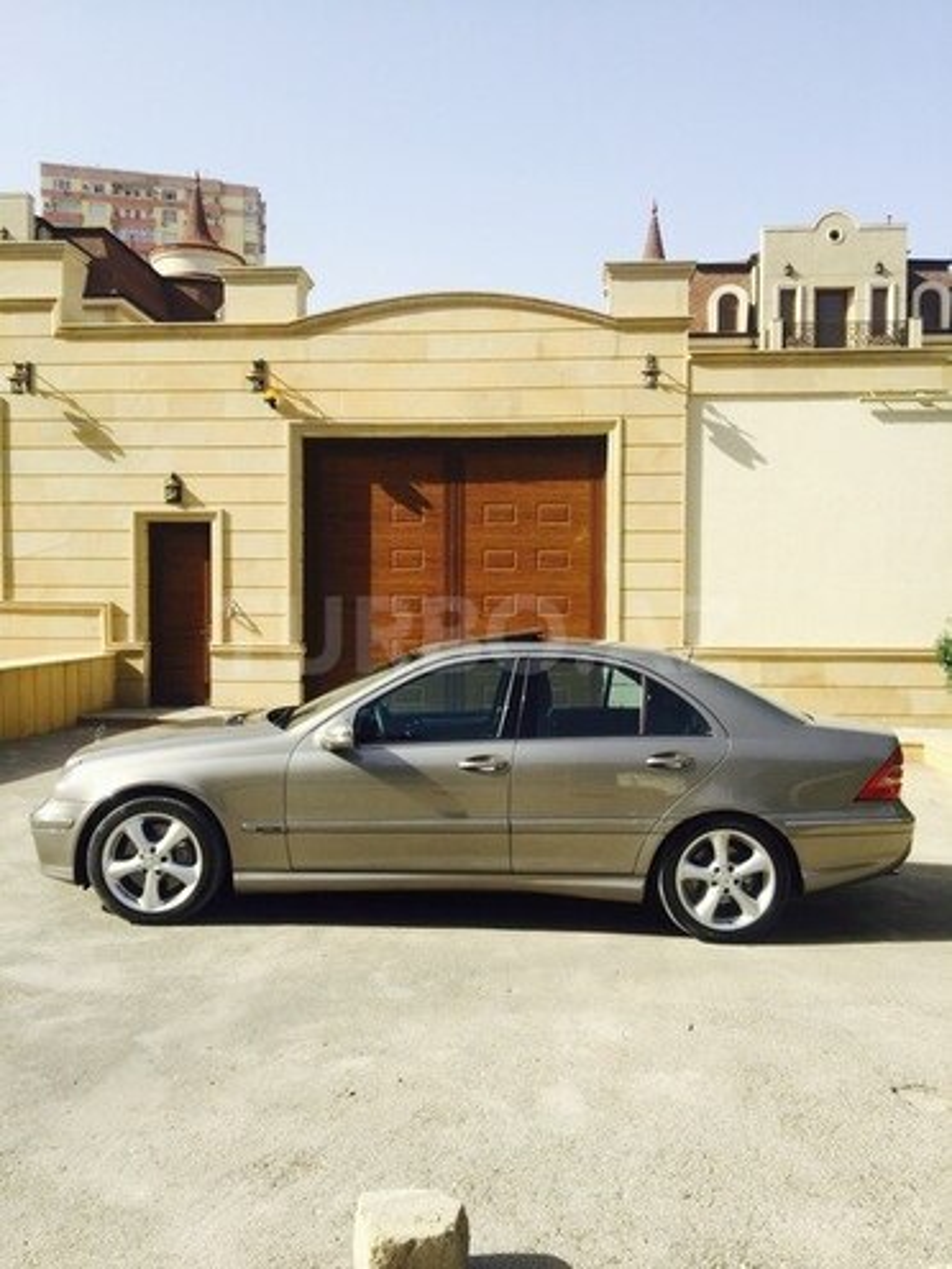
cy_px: 634
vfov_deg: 61.7
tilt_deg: -0.1
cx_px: 476
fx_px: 1063
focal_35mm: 29
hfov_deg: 48.2
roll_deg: -1.4
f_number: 2.2
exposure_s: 1/1582
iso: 32
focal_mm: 4.15
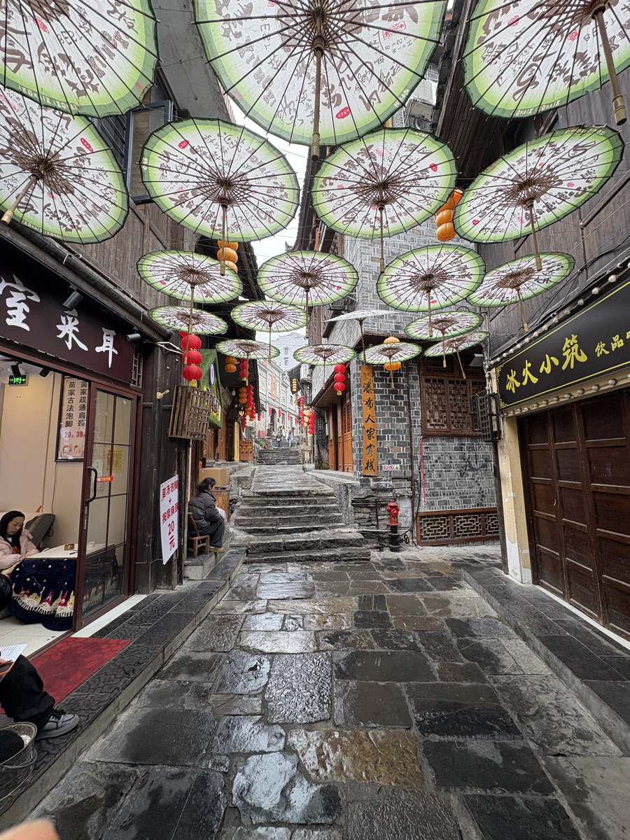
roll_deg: +1.4
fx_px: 340
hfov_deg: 85.7
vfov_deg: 102.1
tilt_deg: +7.7
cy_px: 420
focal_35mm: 14
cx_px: 315
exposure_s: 1/100
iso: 100
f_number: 2.2
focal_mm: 2.22
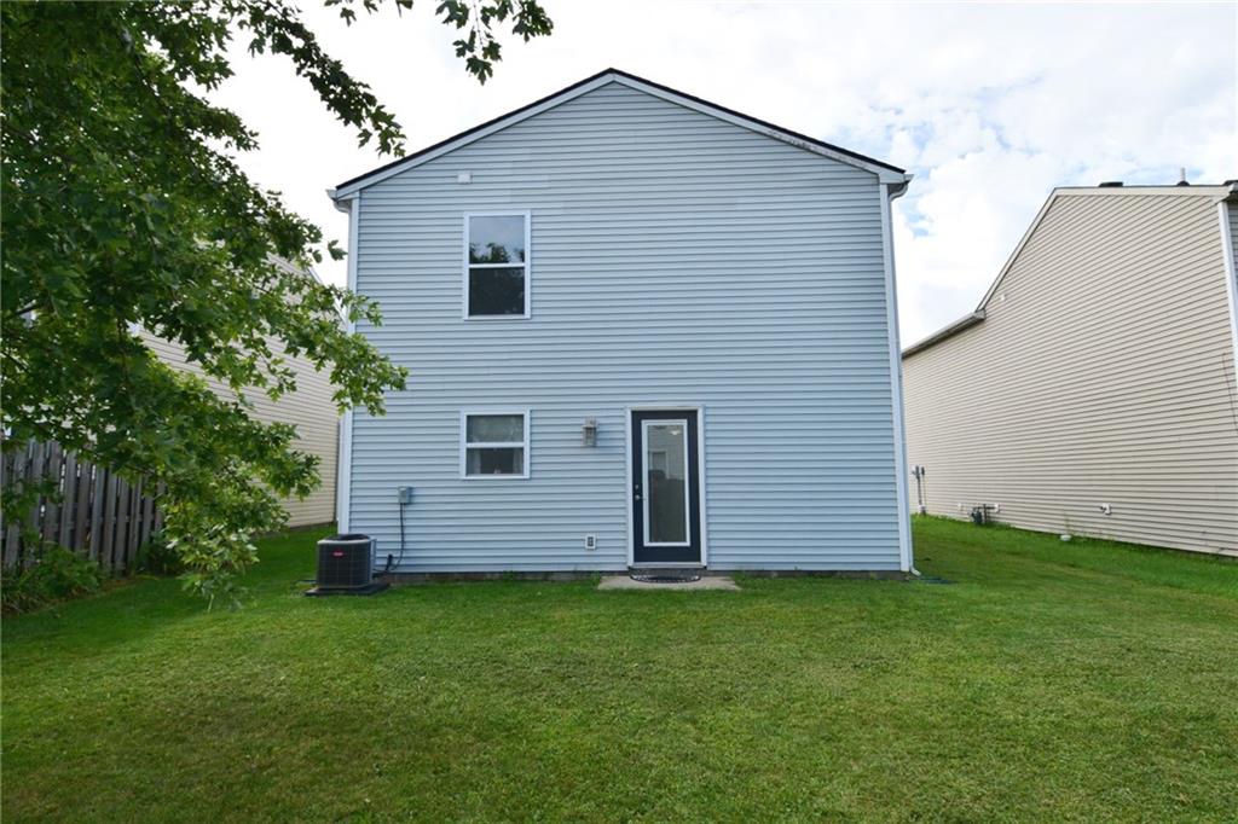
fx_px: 619
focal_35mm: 18
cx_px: 619
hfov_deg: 90.0
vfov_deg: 67.3
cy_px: 412
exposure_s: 1/320
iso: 200
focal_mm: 12
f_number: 11
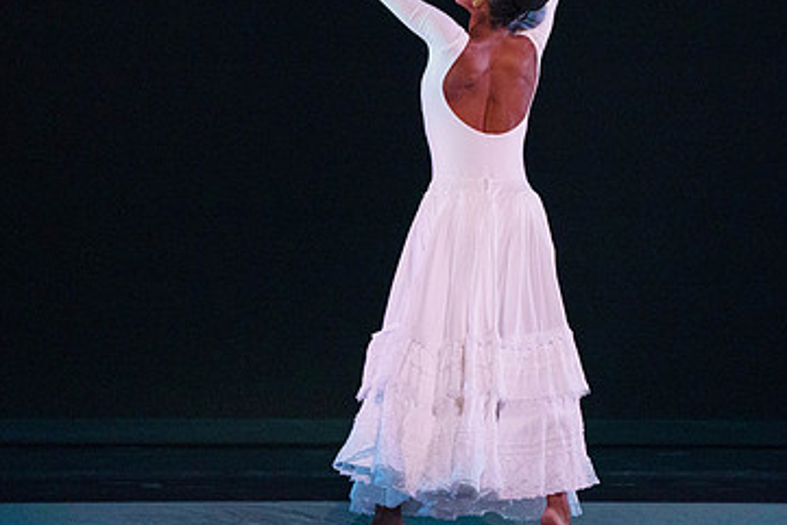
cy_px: 182
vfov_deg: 2.1
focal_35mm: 660
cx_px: 547
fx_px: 14433
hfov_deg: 3.1
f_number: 6.3
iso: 5000
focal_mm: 394
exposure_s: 1/400
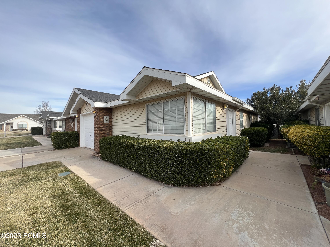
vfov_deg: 89.9
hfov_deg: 106.2
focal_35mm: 13
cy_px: 124
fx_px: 124
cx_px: 165
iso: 32
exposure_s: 1/1107
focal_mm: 1.57
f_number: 1.8
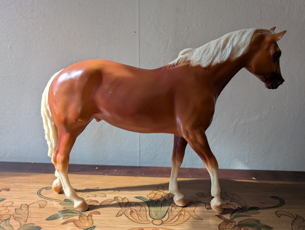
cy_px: 115
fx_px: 212
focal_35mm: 24
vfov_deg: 56.9
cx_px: 152
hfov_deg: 71.5
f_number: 1.68
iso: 21
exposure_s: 1/62.5
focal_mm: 6.9
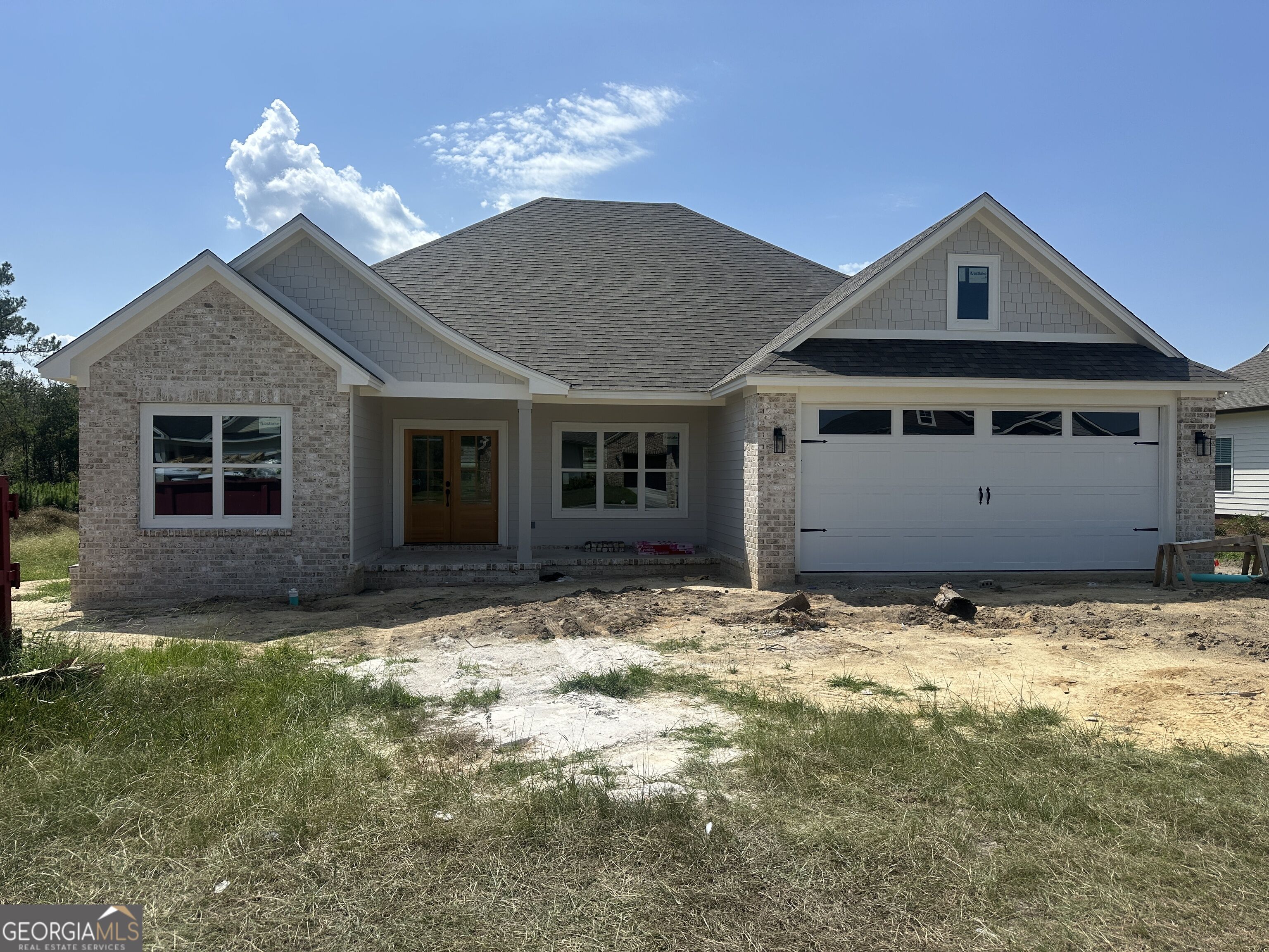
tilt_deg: -1.0
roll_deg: -0.6
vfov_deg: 56.8
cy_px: 476
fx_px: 880
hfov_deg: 71.6
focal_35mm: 24
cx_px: 634
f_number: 1.78
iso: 80
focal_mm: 6.86
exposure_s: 1/7042
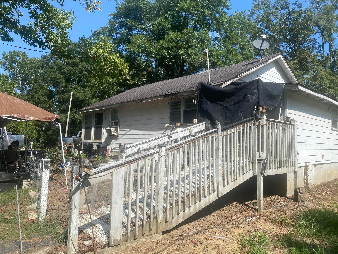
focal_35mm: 26
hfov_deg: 67.3
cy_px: 127
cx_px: 169
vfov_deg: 53.1
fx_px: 254
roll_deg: -1.9
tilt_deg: +2.7
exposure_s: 1/2571
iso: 32
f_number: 1.8
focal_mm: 4.25
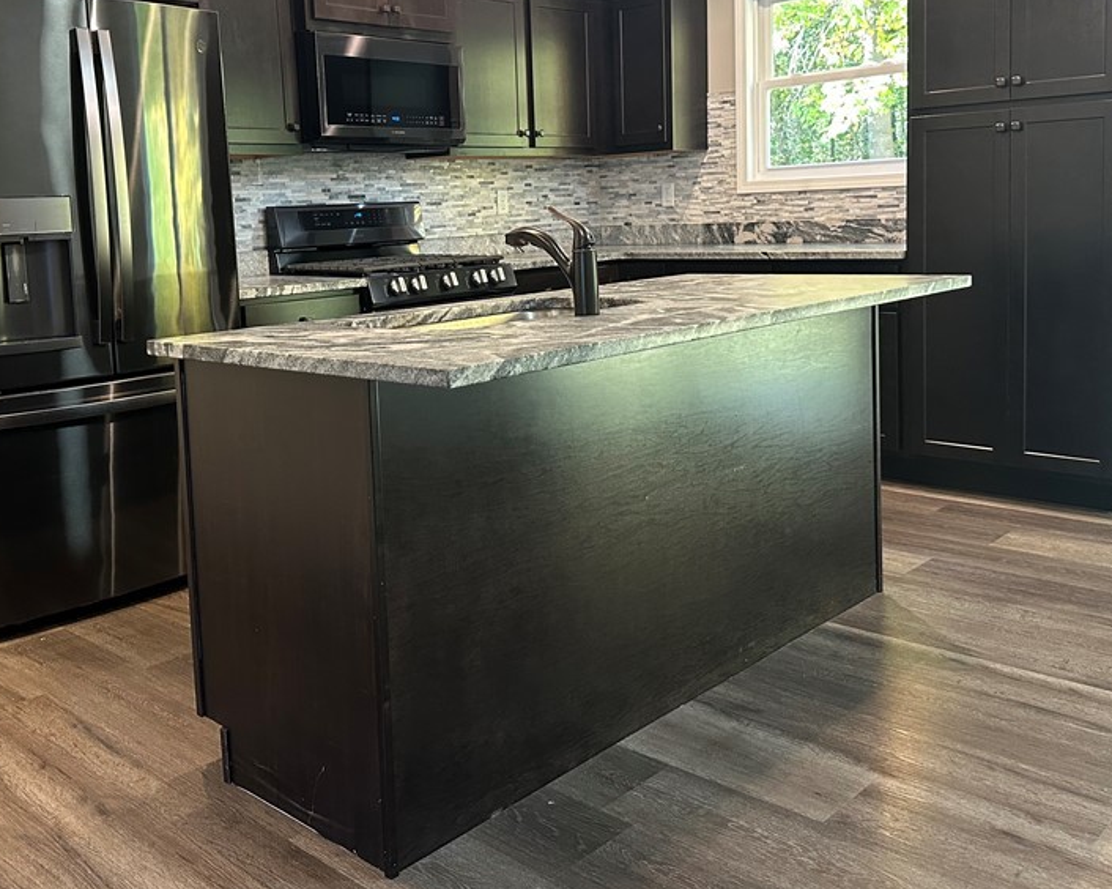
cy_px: 320
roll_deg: +2.1
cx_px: 506
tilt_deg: -6.2
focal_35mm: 34
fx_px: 1118
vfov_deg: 42.9
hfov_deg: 52.8
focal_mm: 6.86
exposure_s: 1/60
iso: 400
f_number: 1.78
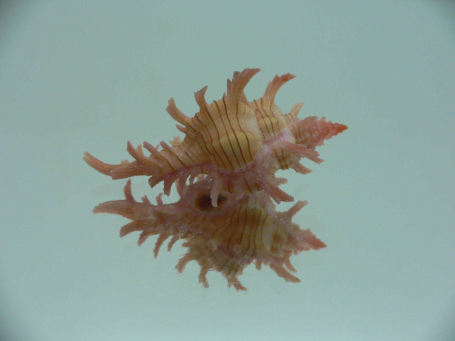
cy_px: 170
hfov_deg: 52.6
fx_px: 460
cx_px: 228
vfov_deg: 40.7
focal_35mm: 35
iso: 80
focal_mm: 4.6
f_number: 2.8
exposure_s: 1/60
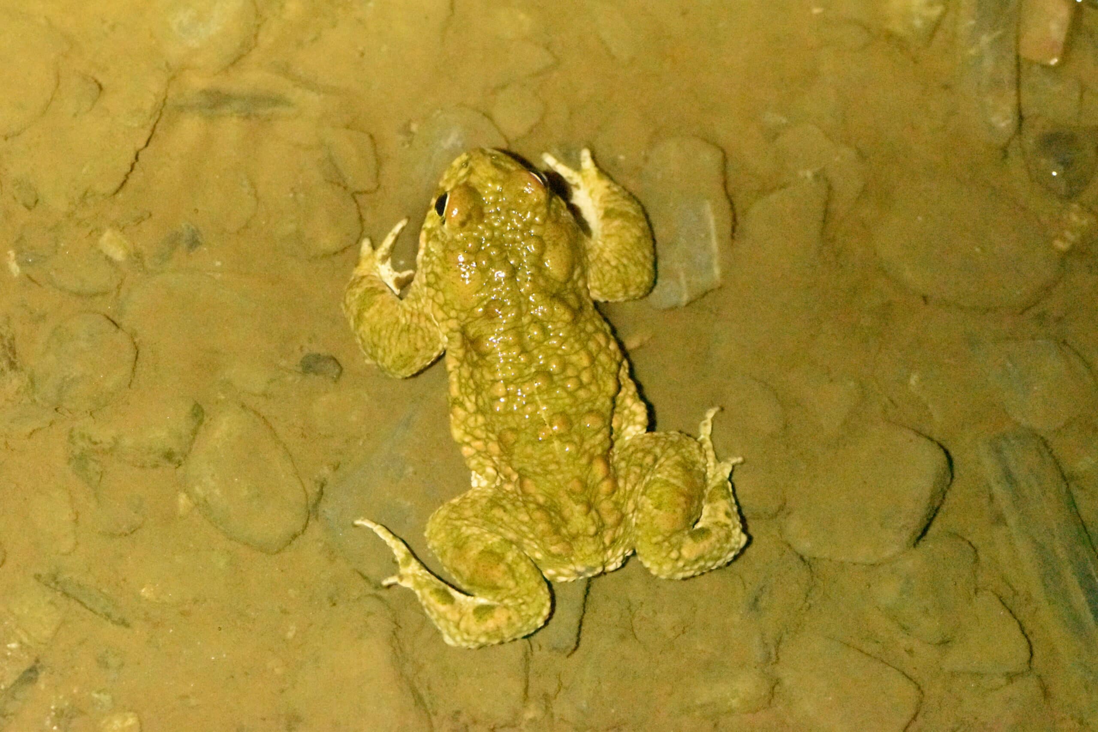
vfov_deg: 8.7
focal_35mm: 158
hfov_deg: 13.0
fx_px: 4804
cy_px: 366
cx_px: 549
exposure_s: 1/160
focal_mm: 105
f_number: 5.6
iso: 25600
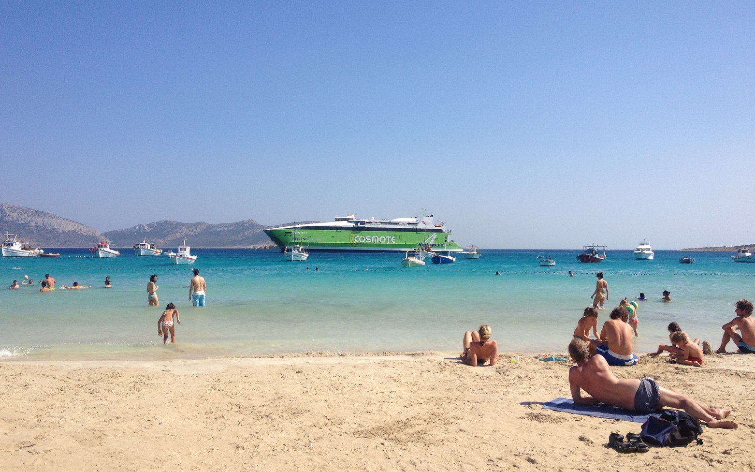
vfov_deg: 33.6
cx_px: 373
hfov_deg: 51.5
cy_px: 229
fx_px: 782
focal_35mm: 38
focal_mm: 4.28
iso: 50
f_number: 2.4
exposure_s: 1/2632
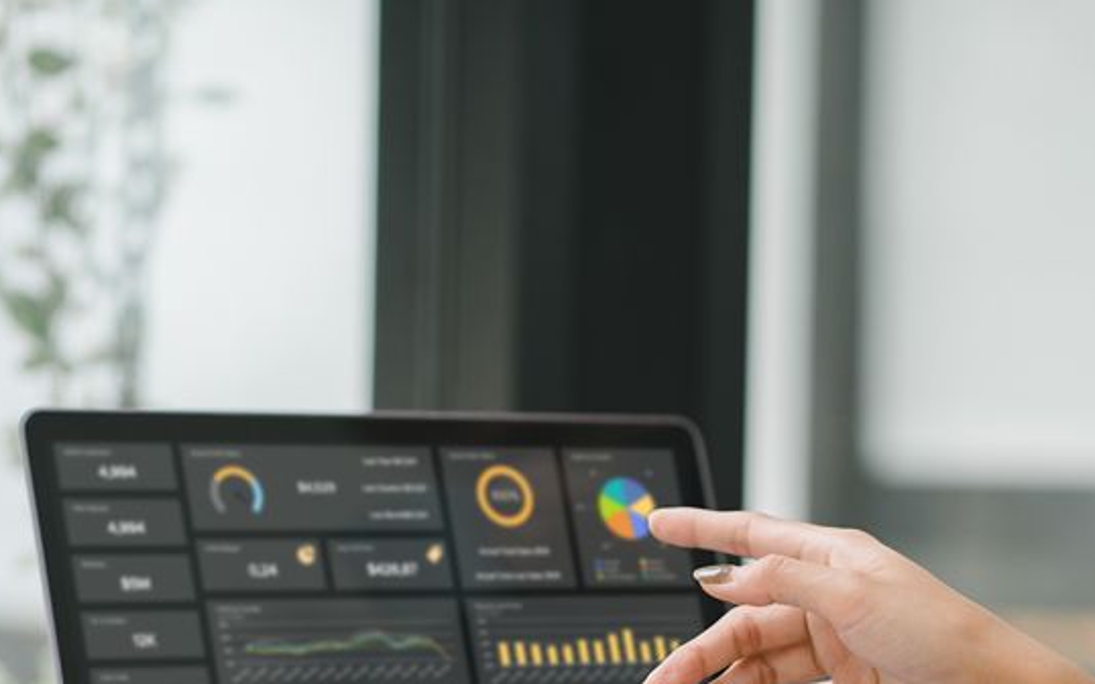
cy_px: 663
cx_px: 678
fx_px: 4804
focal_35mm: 161
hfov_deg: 13.0
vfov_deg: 8.1
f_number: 2.8
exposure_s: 1/320
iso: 250
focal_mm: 85
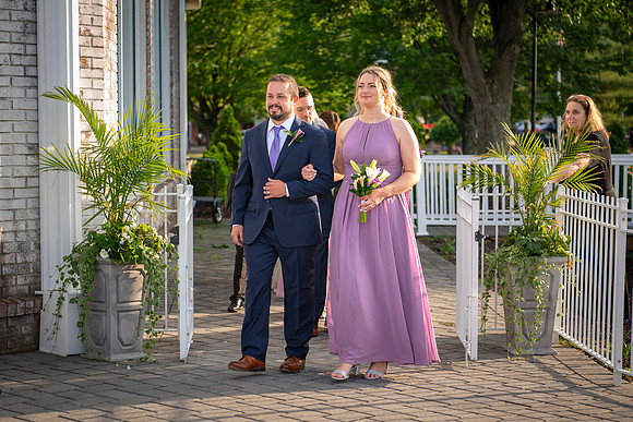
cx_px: 312
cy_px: 209
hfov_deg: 27.0
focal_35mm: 75
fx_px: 1317
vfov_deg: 18.2
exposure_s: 1/200
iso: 50
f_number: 2.8
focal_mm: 70
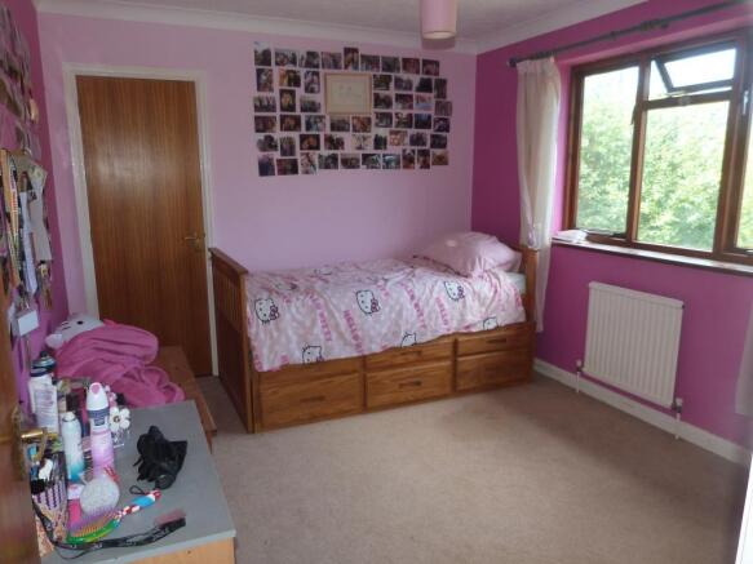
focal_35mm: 25
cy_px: 282
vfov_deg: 54.9
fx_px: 544
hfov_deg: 69.4
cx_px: 376
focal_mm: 4.5
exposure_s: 1/60
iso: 100
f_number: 2.8
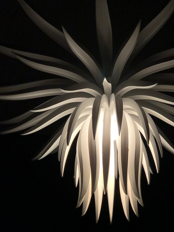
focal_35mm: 88
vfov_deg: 22.2
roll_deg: +0.3
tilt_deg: +40.2
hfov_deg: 16.8
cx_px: 109
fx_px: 590
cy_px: 97
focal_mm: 6.6
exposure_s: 1/158
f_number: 2.8
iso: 20
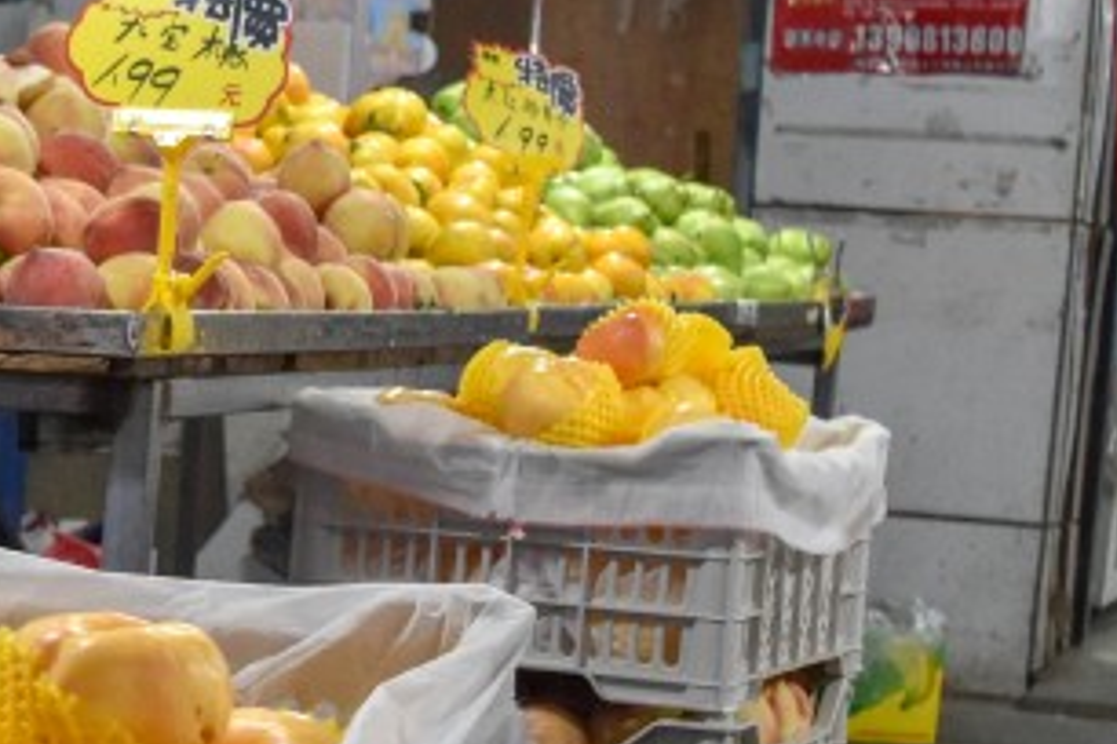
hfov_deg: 17.7
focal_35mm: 106
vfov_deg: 12.6
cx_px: -453
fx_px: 3289
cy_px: 890
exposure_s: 1/500
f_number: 3.5
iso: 1000
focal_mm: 20
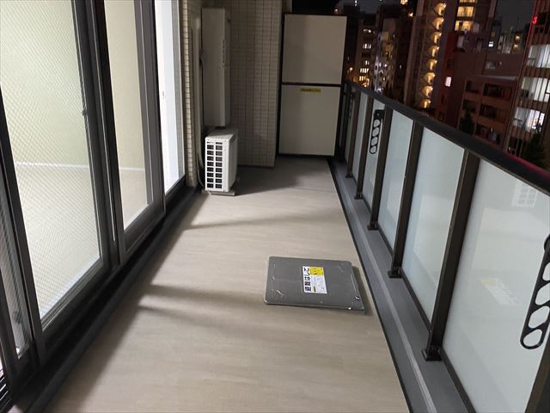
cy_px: 206
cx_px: 275
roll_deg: -0.5
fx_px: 413
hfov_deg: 67.3
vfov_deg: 53.1
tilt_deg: -18.7
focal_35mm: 26
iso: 500
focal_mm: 4.25
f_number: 1.8
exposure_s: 1/25
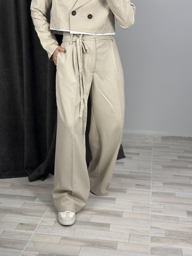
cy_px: 128
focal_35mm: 48
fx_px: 355
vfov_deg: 39.7
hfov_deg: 30.3
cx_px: 96
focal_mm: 6.86
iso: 100
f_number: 1.78
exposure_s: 1/100
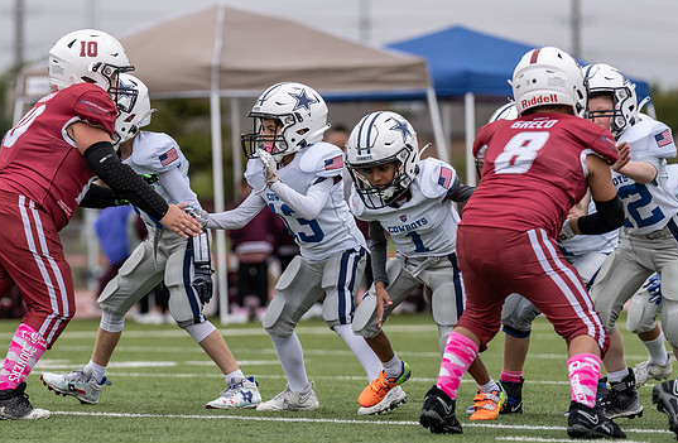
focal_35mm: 309
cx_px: 253
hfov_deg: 6.7
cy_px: 212
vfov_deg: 4.4
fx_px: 5784
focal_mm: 200
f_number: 3.5
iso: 250
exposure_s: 1/1250
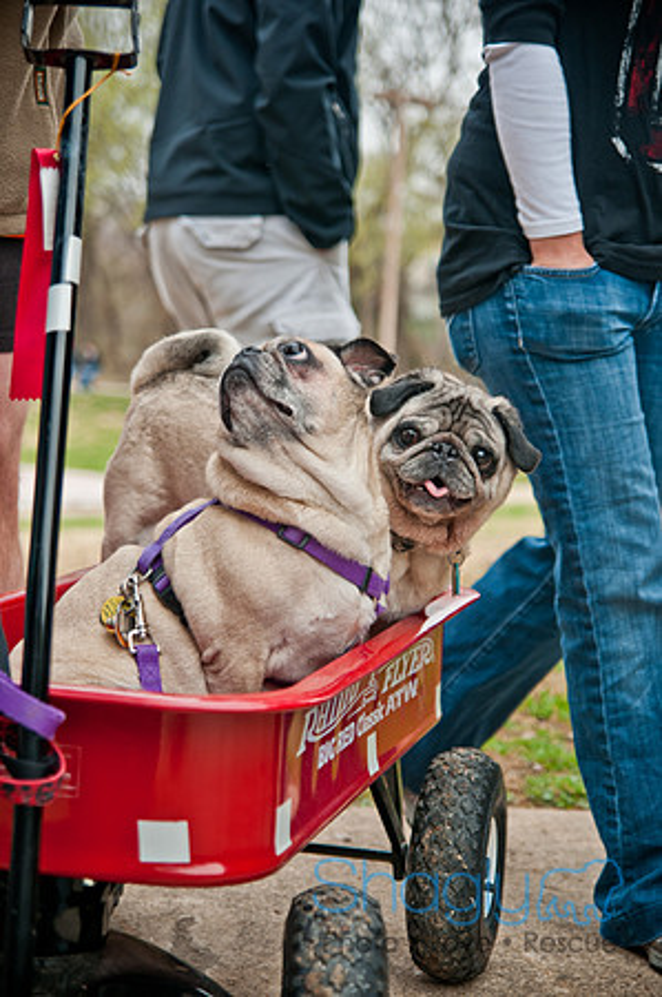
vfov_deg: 27.0
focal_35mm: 75
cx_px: 331
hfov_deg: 18.1
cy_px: 498
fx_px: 2073
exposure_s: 1/400
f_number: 2.8
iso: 200
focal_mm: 50
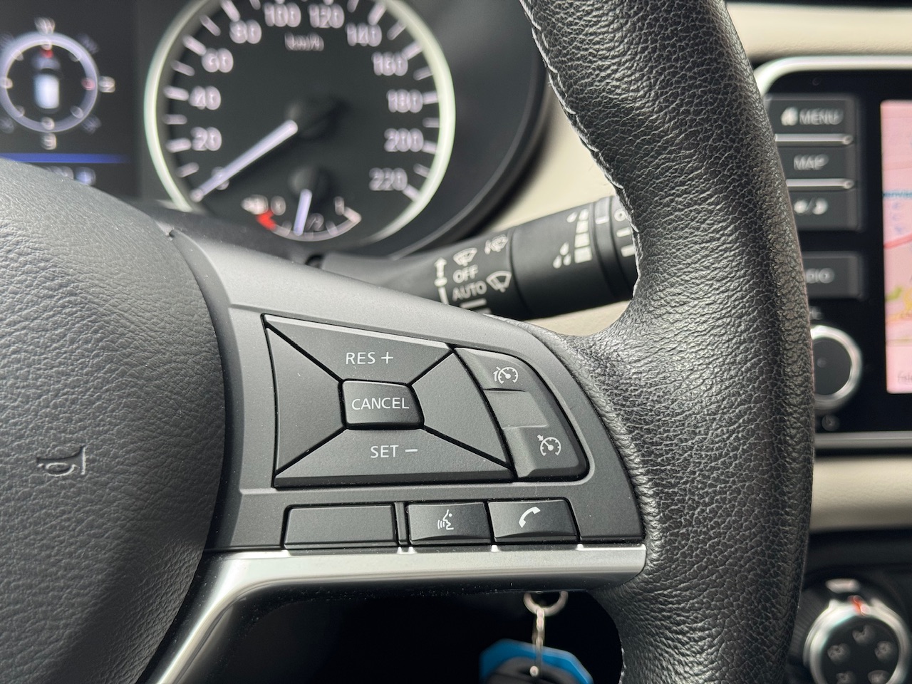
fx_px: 1265
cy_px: 342
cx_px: 456
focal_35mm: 48
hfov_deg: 39.7
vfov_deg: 30.3
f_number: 1.78
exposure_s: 1/56
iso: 80
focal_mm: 6.76
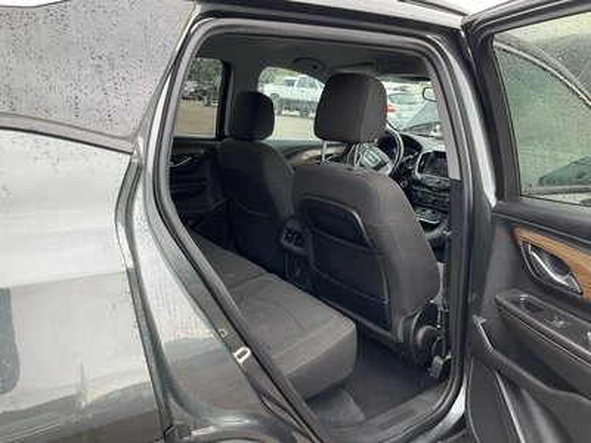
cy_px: 222
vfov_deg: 48.2
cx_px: 296
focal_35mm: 29
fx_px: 495
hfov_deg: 61.7
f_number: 1.8
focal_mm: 3
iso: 16
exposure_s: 1/134
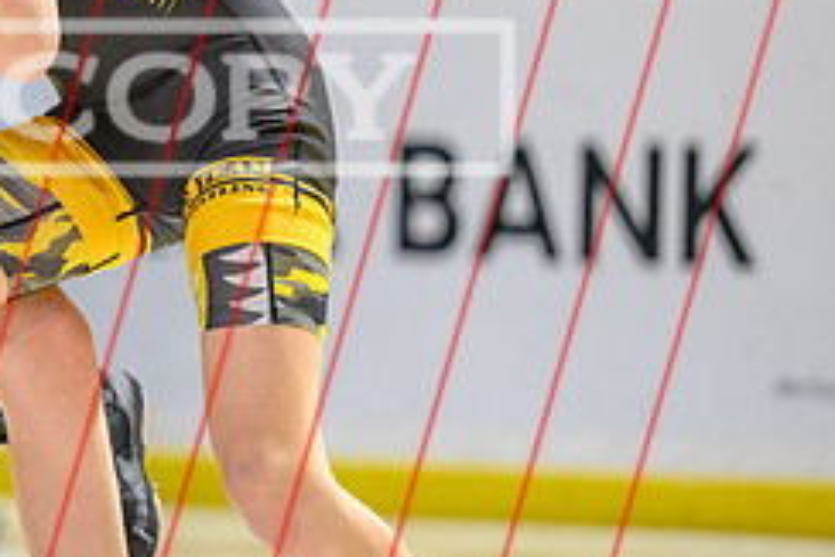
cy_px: 121
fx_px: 9561
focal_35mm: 412
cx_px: -123
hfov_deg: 5.0
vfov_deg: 3.3
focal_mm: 165
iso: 4000
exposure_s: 1/800
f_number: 2.8
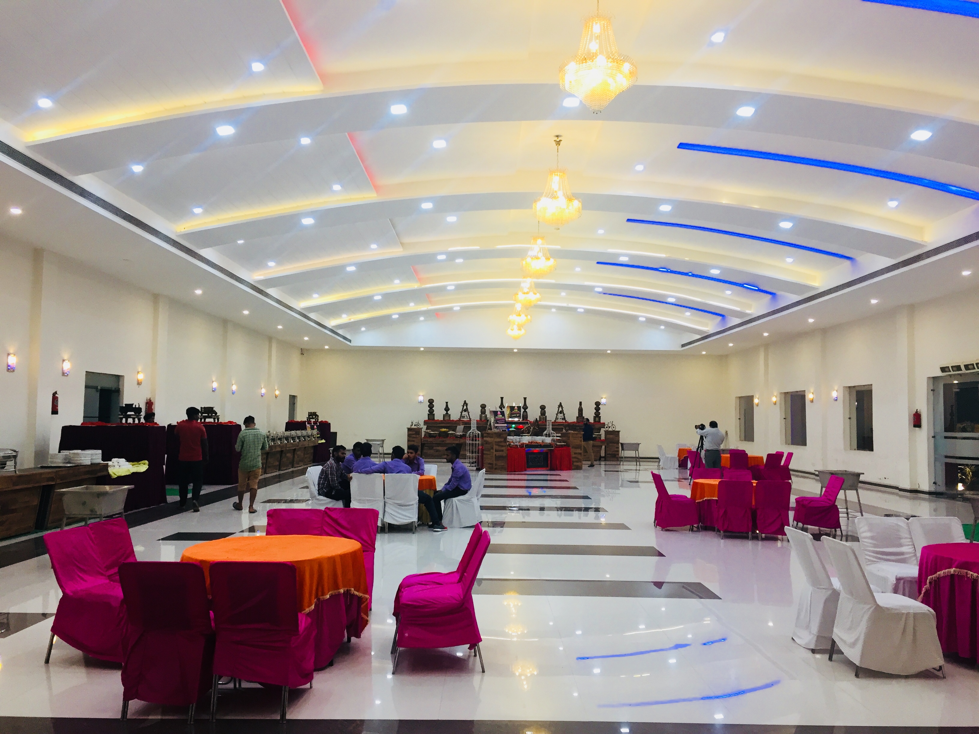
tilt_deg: +5.5
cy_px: 367
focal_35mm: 29
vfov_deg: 48.2
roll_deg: -1.8
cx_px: 490
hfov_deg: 61.7
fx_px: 820
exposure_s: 1/33
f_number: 2.2
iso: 50
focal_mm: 4.15
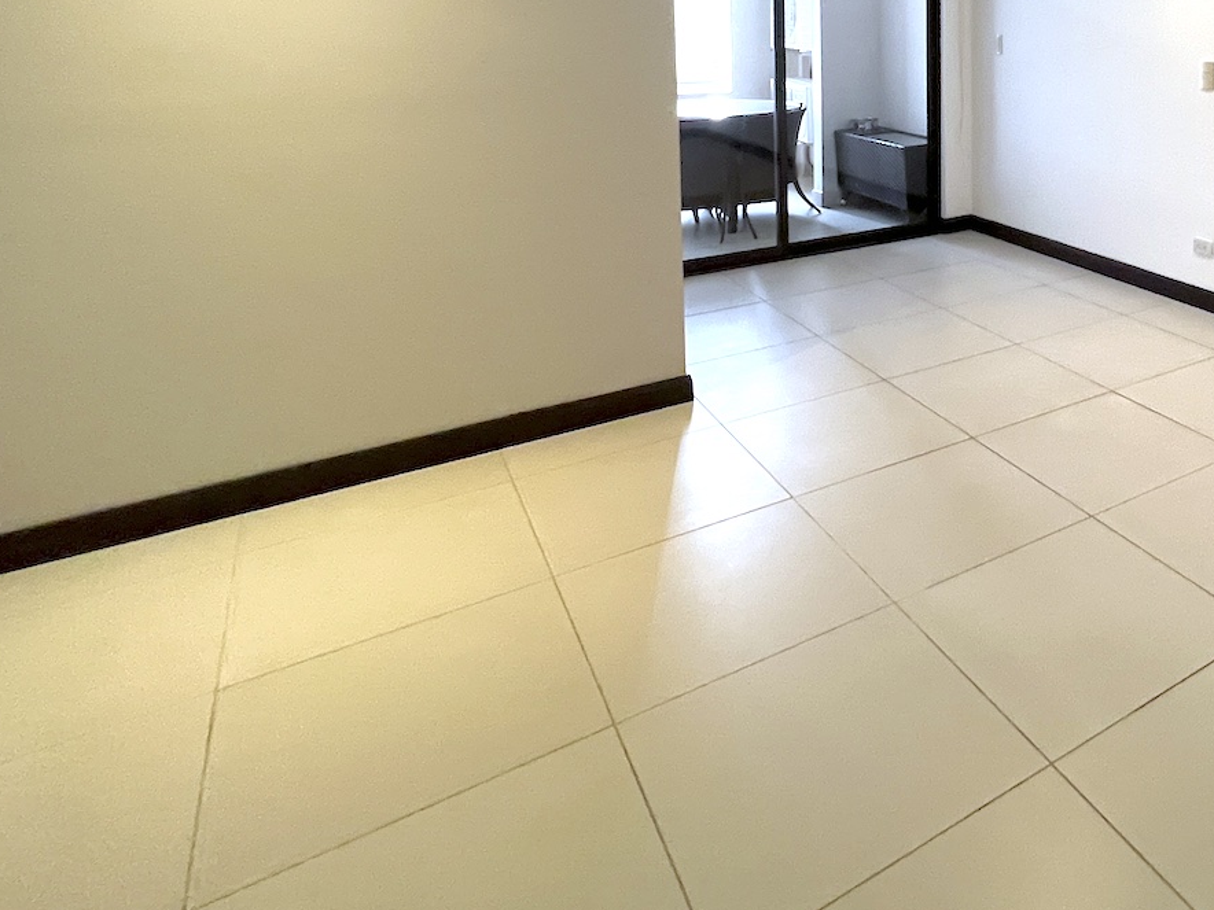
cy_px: 91
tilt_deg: -4.6
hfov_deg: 59.5
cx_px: 1084
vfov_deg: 49.0
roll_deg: +0.2
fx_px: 877
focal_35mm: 25
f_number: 1.8
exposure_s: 1/60
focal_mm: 1.57
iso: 500
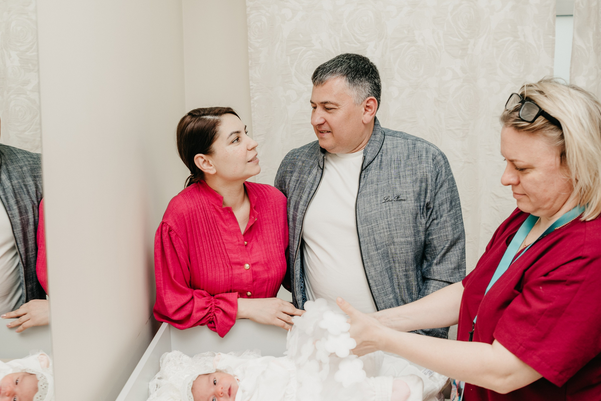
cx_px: 248
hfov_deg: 50.4
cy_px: 212
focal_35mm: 38
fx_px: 634
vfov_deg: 35.1
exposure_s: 1/160
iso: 160
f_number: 4
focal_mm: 27
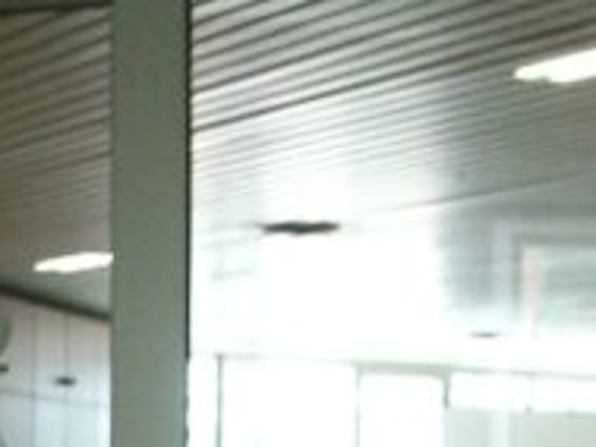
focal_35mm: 140
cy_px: 639
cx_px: -167
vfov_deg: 10.3
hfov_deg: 13.6
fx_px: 2412
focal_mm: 6.2
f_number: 2.7
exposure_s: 1/60
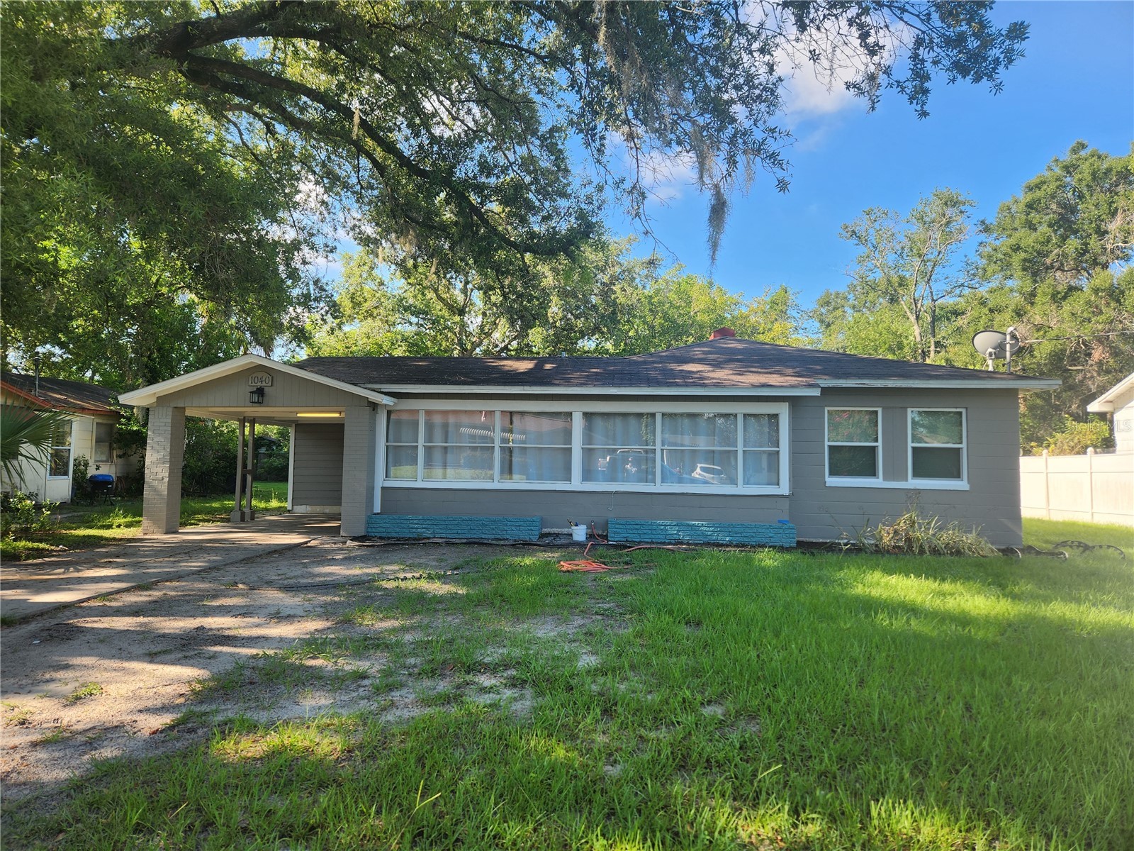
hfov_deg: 73.9
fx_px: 753
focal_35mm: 23
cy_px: 426
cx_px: 567
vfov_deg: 58.9
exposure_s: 1/375
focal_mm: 5.4
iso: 20
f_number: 1.8
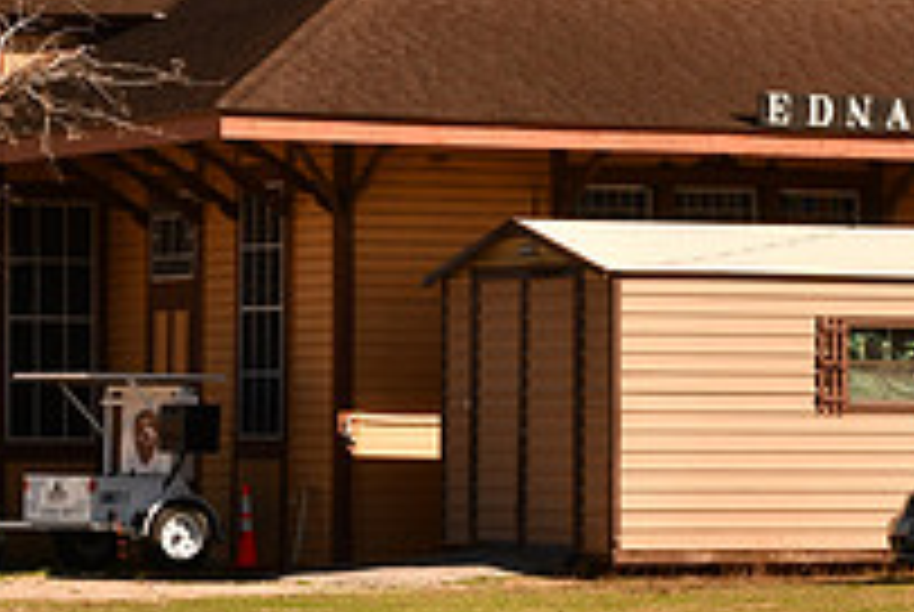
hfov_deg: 9.6
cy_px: 146
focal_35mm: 214
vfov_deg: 6.4
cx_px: 414
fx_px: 5441
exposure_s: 1/160
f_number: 22
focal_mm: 50
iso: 250
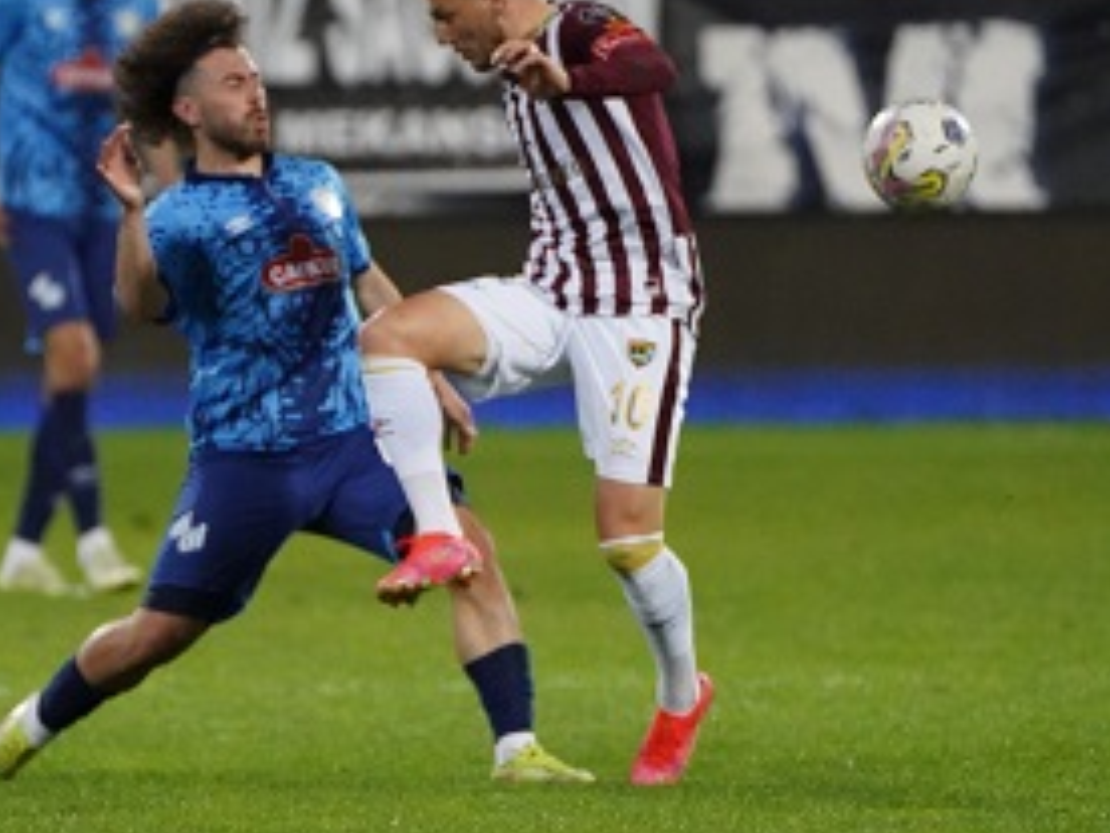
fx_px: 26775
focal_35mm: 835
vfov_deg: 1.8
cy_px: 495
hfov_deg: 2.4
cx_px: 326
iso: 10000
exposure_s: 1/2000
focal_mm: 400
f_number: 5.6
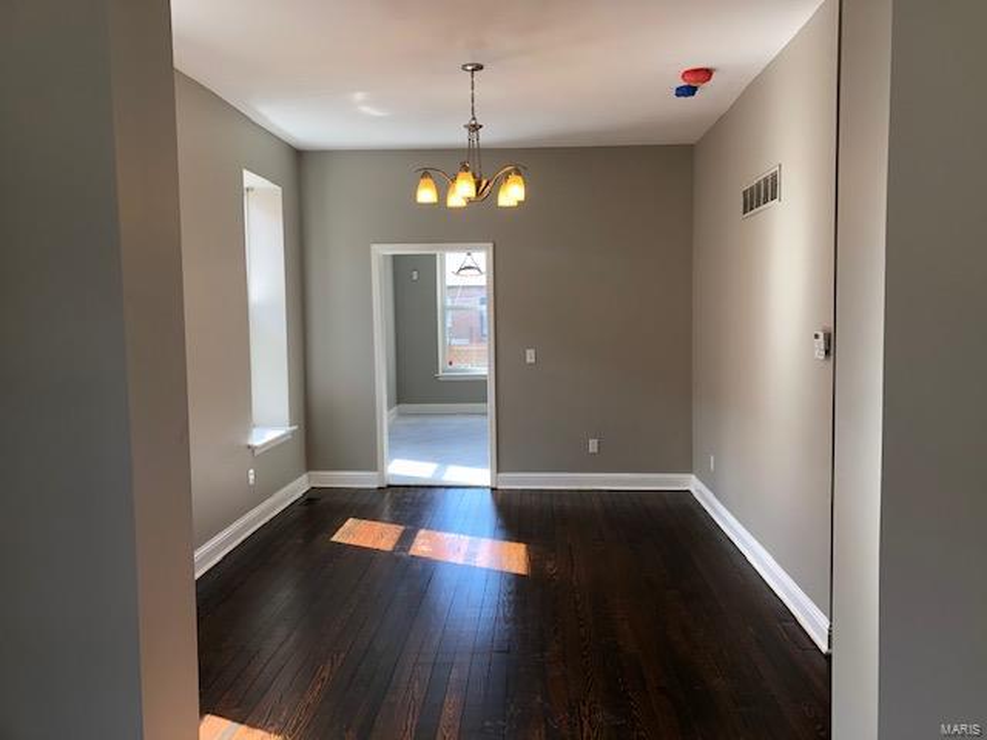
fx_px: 798
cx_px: 494
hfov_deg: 63.4
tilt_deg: -3.7
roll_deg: +1.5
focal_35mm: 28
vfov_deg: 49.7
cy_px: 370
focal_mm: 4
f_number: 1.8
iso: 64
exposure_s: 1/120
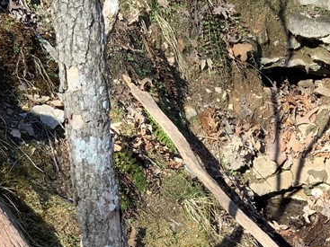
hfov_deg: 23.4
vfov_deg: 17.7
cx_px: 308
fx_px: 772
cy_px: 259
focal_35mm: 81
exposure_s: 1/353
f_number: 1.8
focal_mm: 3
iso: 16
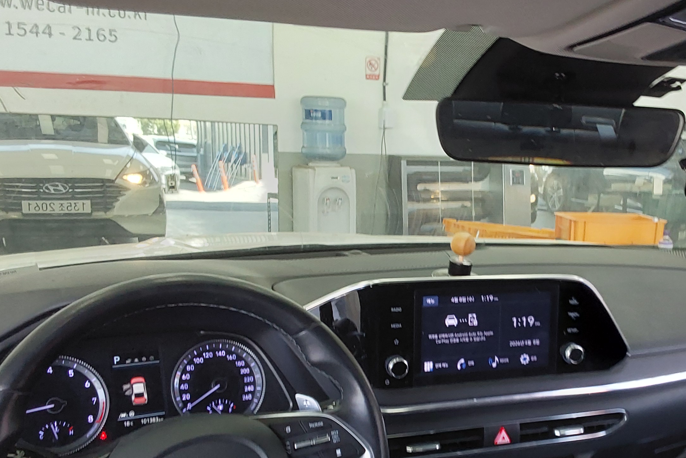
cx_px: 456
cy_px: 289
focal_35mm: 44
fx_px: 838
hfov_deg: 43.9
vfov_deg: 30.4
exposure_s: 1/60
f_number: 1.9
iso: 125
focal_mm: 2.91
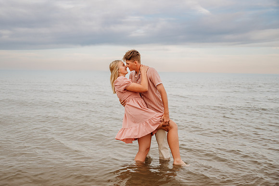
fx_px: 295
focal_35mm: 38
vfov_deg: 35.1
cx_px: 123
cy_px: 93
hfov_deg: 50.5
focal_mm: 34
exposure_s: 1/1000
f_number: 2.8
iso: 320
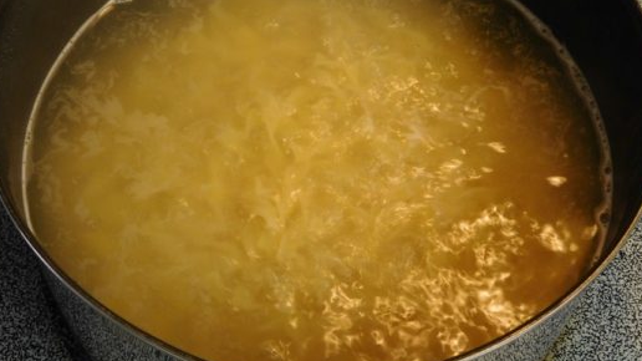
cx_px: 296
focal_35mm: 57
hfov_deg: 36.6
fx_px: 970
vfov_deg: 21.1
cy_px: 178
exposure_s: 1/25
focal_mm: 8
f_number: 3.7
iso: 400
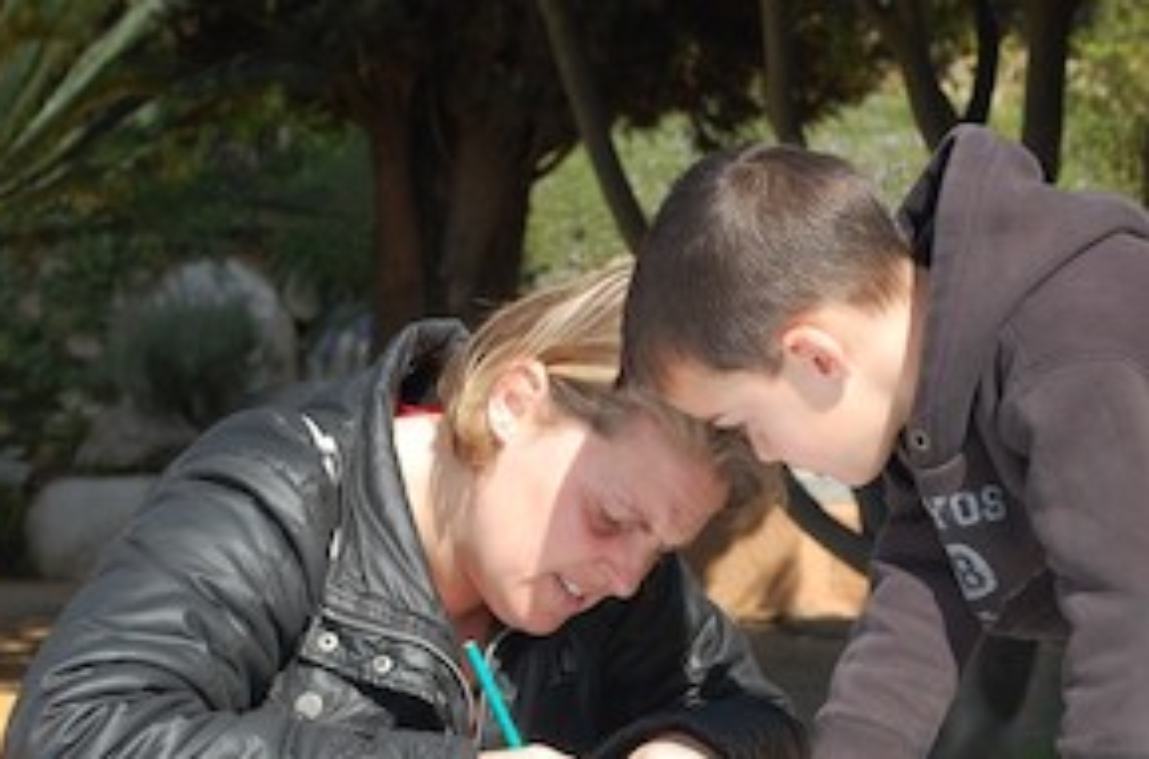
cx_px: 739
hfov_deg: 18.9
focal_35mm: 108
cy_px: 463
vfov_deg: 12.6
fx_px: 3438
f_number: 8
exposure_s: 1/250
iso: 200
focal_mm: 52
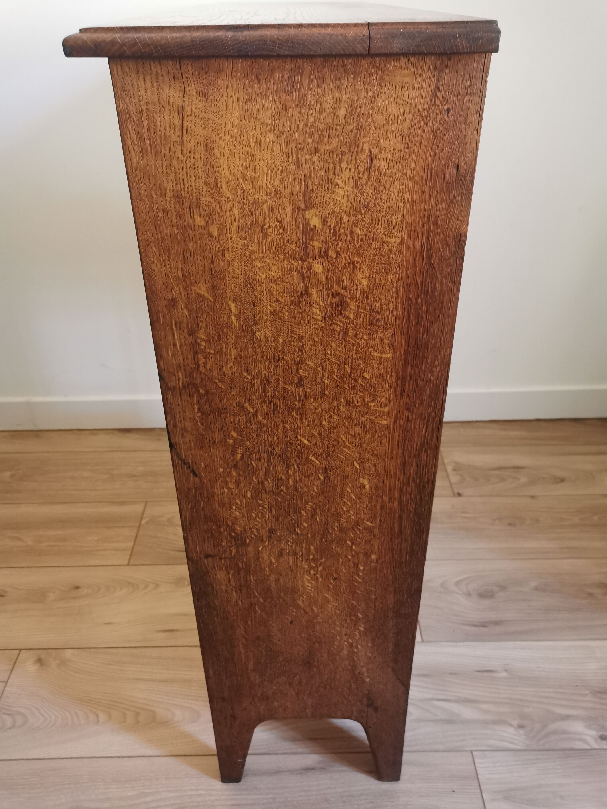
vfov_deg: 65.3
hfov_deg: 51.4
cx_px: 304
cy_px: 404
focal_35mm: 27
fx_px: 631
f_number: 1.8
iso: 500
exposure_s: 1/33.3
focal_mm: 5.58
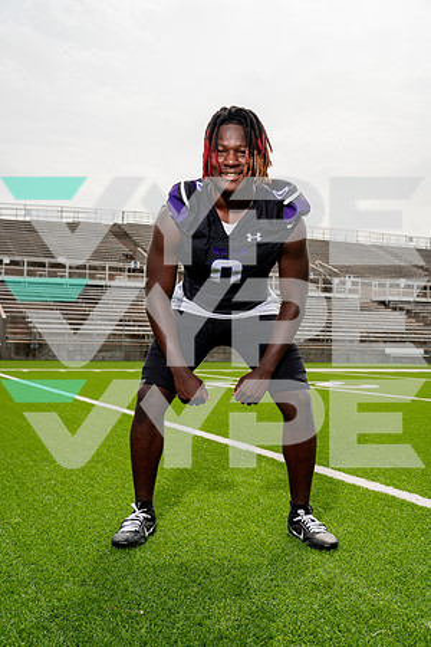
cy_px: 324
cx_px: 216
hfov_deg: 32.6
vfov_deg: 47.4
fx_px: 736
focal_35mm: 41
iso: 125
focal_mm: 41
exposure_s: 1/800
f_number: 5.6
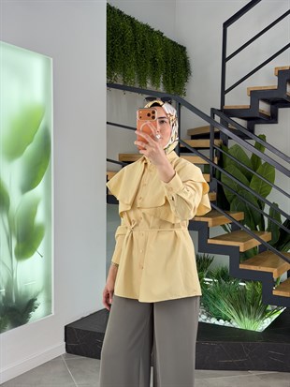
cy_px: 194
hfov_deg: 30.3
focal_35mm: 48
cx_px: 145
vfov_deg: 39.6
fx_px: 536
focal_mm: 6.76
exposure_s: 1/193
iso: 100
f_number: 1.78
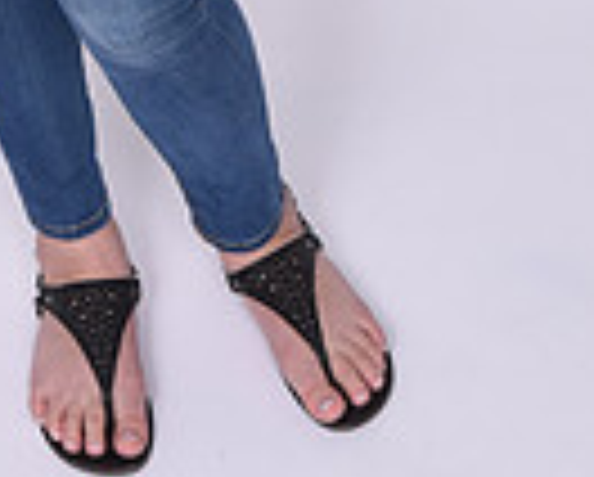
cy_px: -774
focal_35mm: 165
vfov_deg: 8.4
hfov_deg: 11.6
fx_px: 2905
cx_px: 16
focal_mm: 40
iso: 160
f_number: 9
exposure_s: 1/160
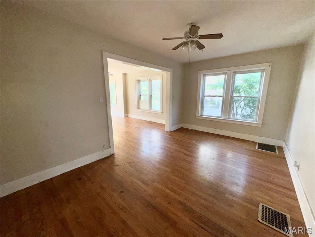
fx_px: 127
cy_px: 118
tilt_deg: -11.5
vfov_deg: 85.7
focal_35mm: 14
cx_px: 158
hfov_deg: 102.1
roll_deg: -0.4
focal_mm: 2.22
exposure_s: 1/122
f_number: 2.2
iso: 50
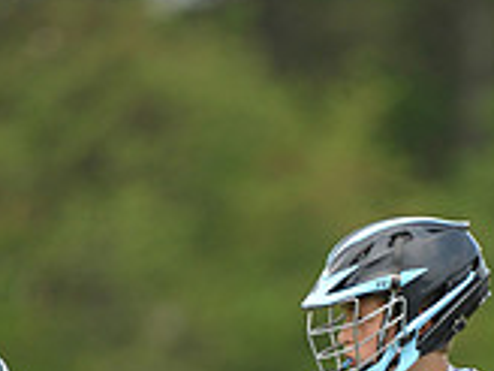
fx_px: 16497
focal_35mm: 1156
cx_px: 422
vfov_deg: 1.3
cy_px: 636
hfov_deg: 1.7
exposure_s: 1/2000
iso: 800
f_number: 4
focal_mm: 340
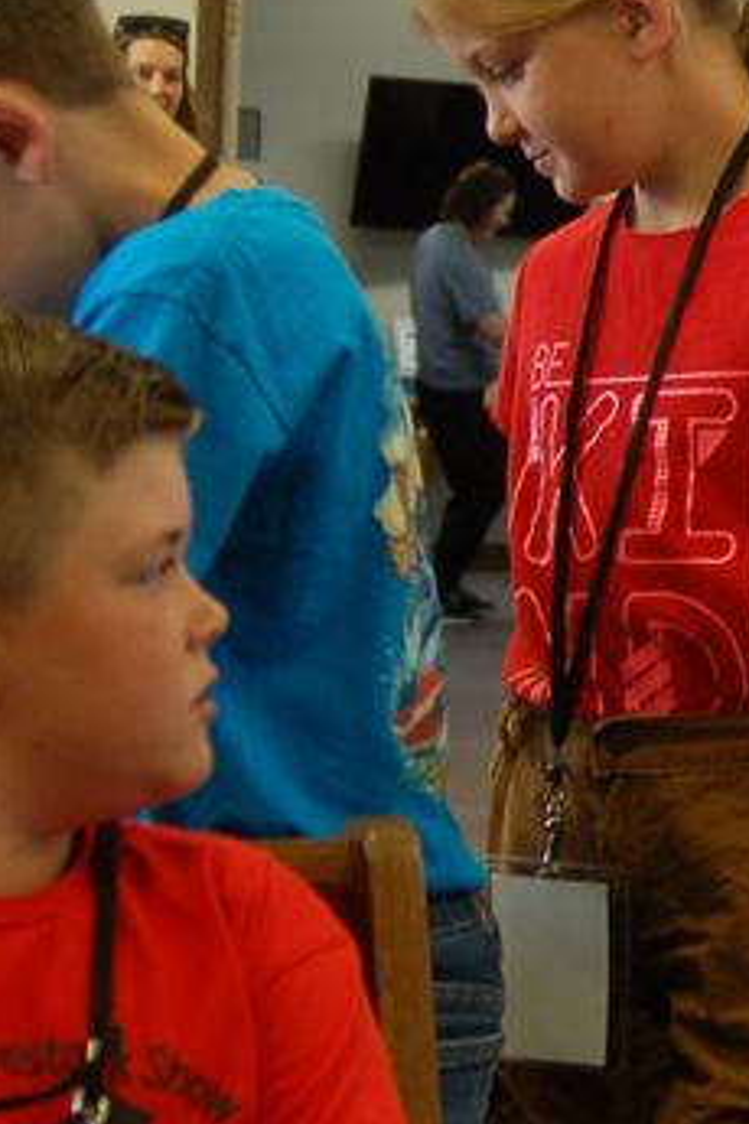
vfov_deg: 15.5
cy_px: 267
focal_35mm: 132
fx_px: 4119
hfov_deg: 9.6
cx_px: 1592
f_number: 3.5
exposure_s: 1/50
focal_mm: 28
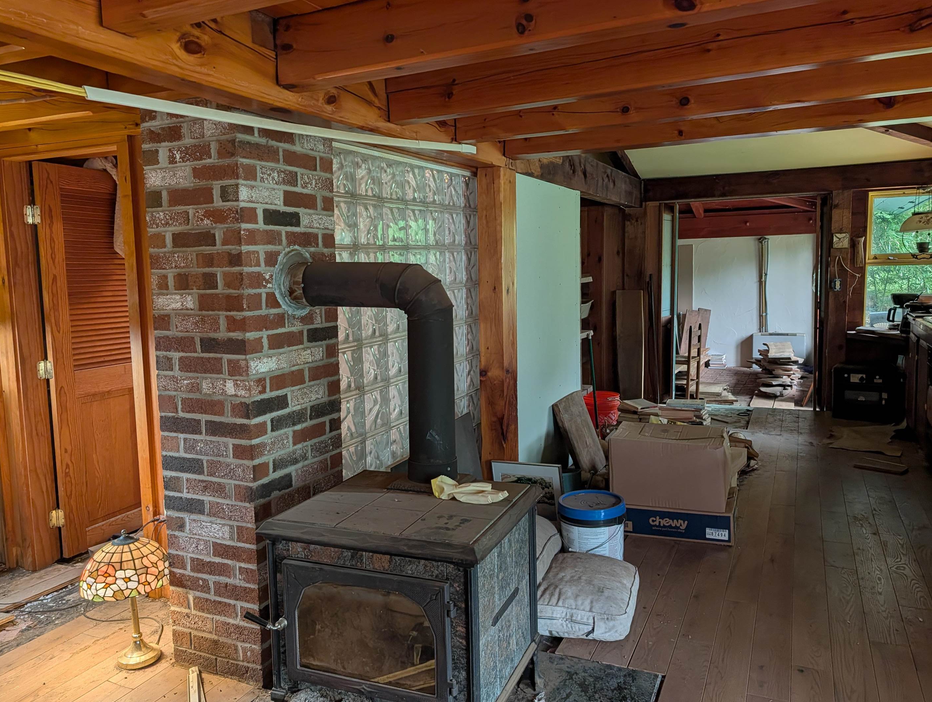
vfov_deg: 53.2
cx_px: 466
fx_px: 701
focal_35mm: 26
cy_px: 348
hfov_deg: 67.2
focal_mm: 6.9
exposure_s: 1/60
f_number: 1.68
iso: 29
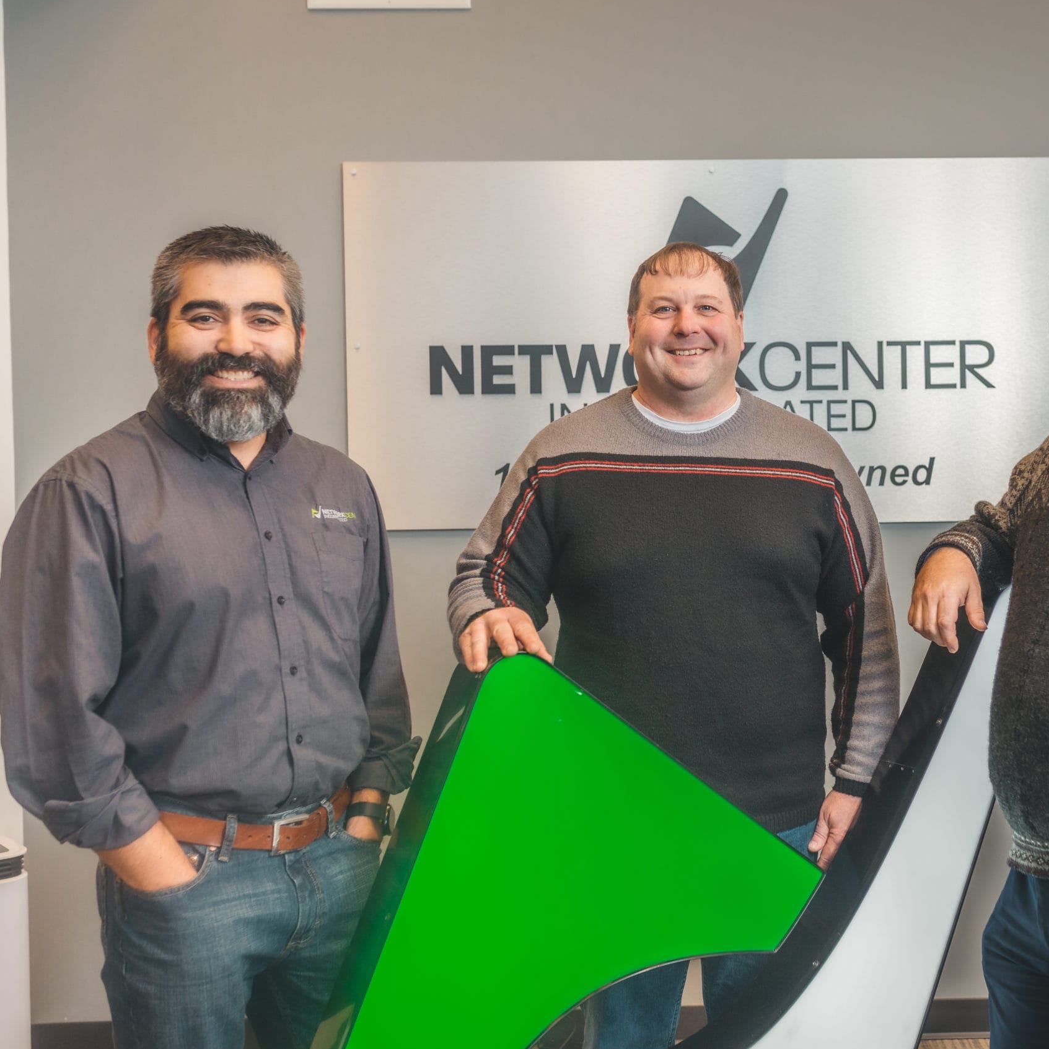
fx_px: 1543
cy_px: 521
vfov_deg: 37.6
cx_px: 753
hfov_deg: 36.9
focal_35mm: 45
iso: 400
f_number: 3.5
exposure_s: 1/125
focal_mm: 35
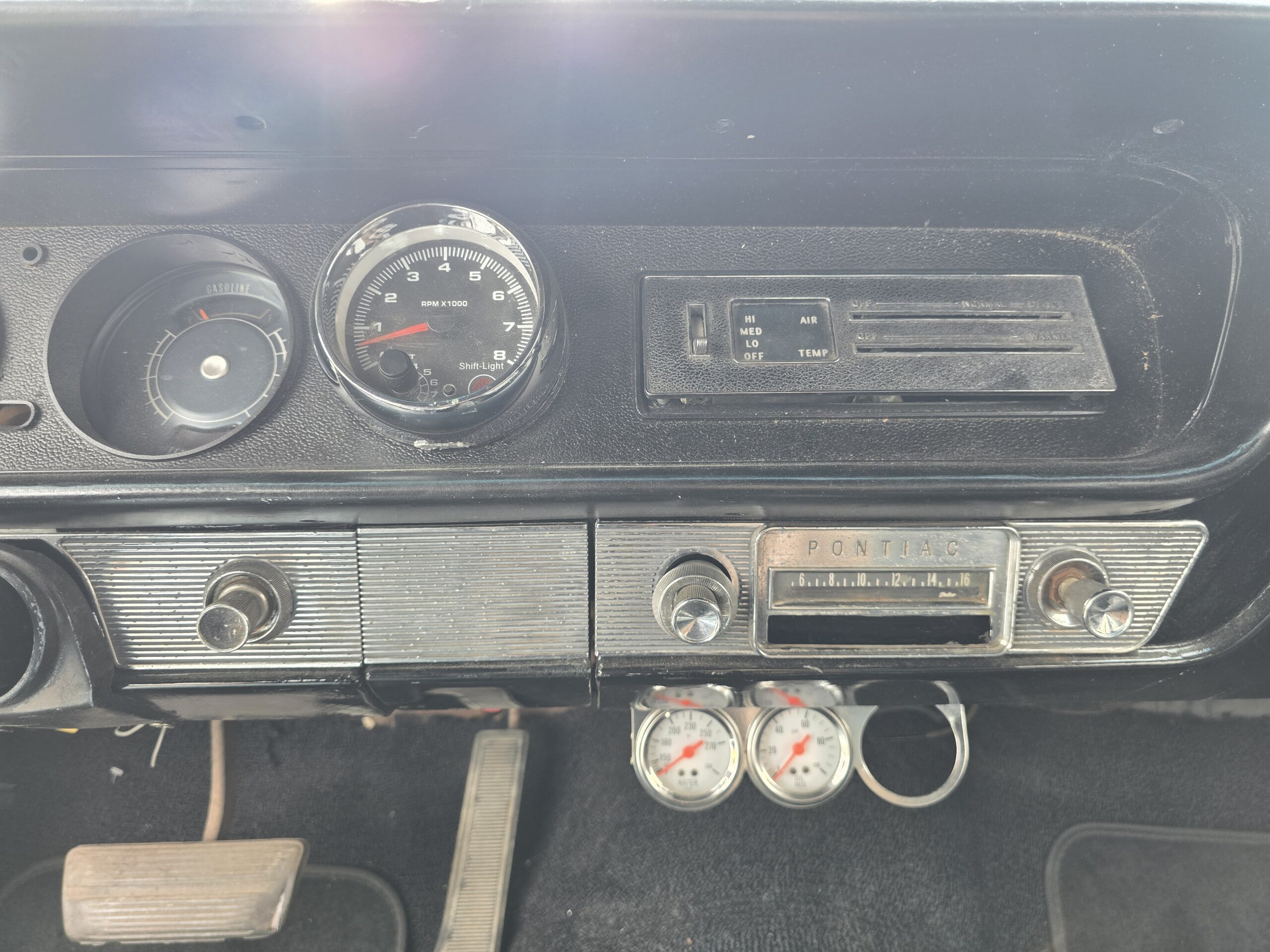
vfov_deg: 58.9
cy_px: 476
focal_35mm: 23
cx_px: 635
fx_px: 844
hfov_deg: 73.9
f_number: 1.7
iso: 100
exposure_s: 1/180
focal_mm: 6.3
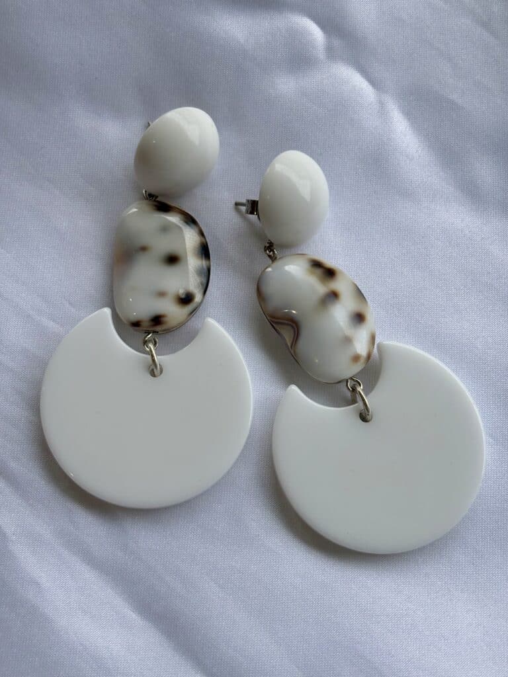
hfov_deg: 28.0
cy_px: 338
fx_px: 1017
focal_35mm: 52
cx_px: 254
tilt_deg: -65.5
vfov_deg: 36.8
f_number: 1.6
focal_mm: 5.96
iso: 32
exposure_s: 1/1065
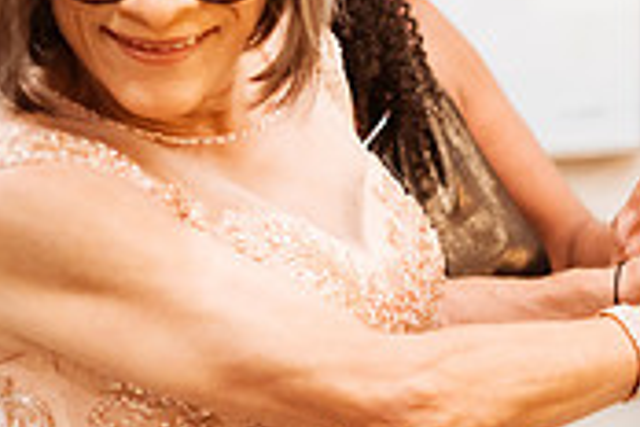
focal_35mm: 117
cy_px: 182
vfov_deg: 11.7
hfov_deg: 17.2
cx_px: 592
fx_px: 2080
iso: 1250
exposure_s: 1/400
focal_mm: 35
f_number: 1.8
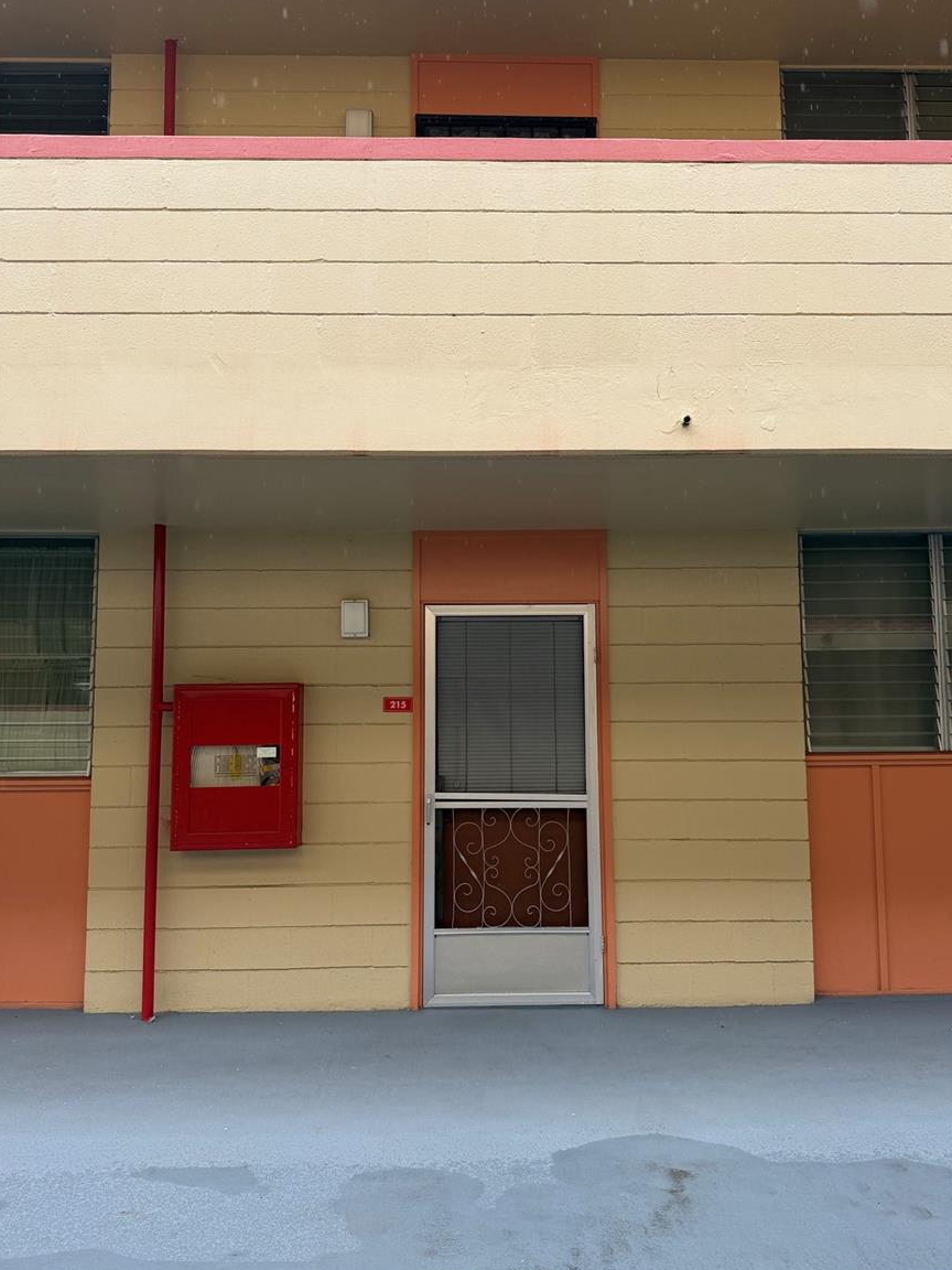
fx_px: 917
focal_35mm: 25
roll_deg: +0.8
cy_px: 638
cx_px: 489
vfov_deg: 69.4
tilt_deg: +5.4
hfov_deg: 54.9
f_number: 1.78
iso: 80
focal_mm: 6.76
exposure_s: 1/535
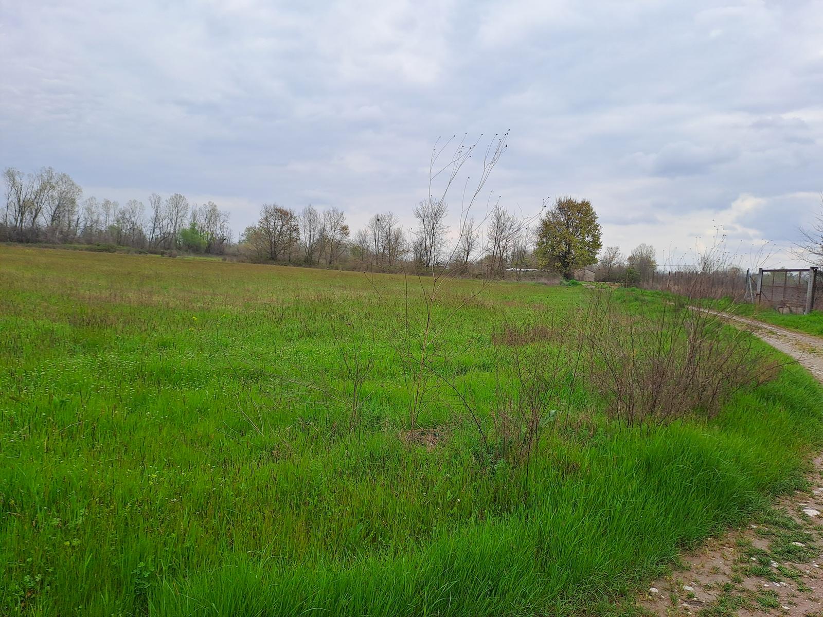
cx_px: 412
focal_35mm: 25
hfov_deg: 69.4
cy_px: 308
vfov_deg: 54.9
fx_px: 594
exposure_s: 1/1136
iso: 32
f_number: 1.8
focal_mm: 4.65
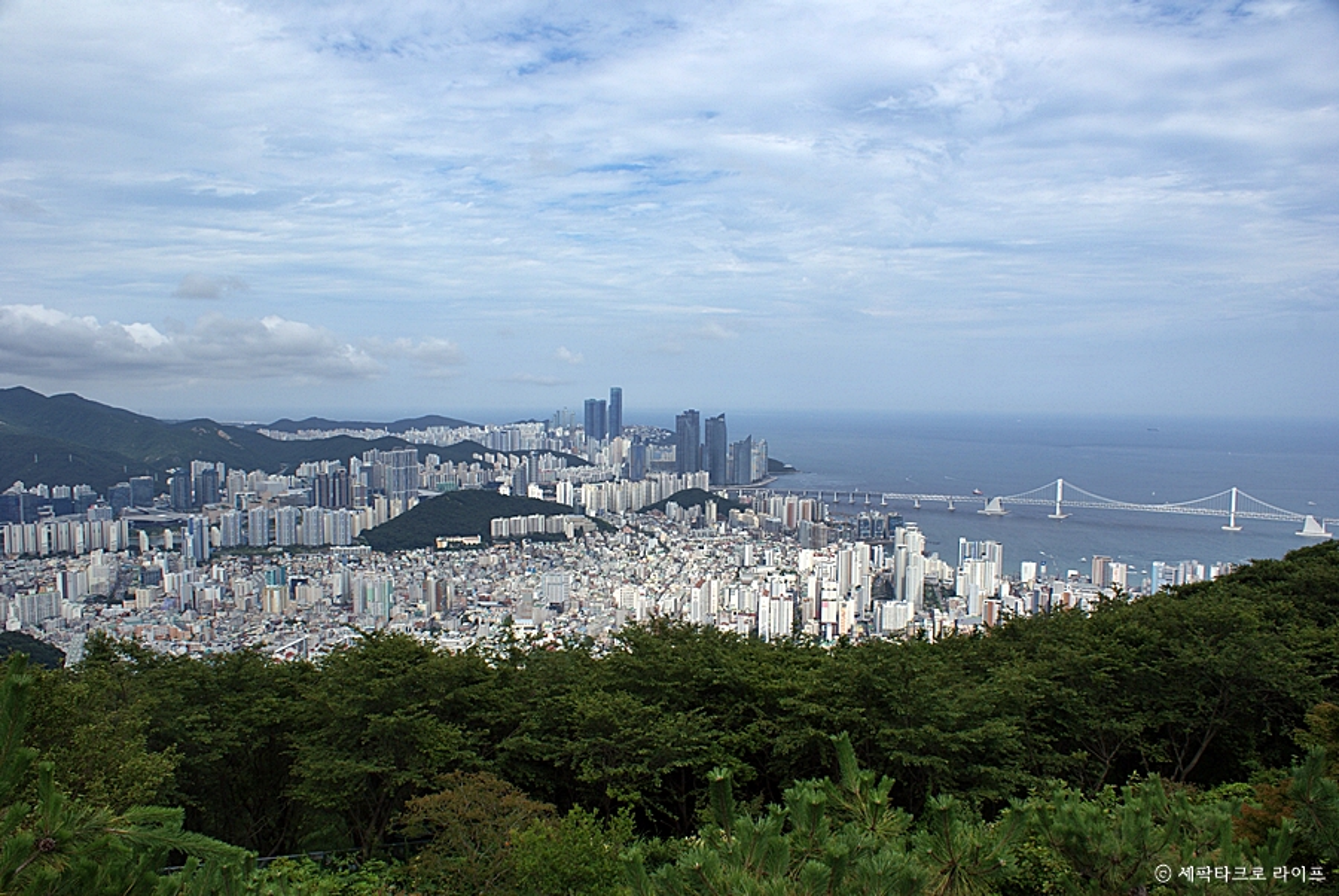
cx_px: 670
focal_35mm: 27
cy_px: 448
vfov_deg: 48.0
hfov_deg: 67.3
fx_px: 1005
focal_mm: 18
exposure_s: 1/250
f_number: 10
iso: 100
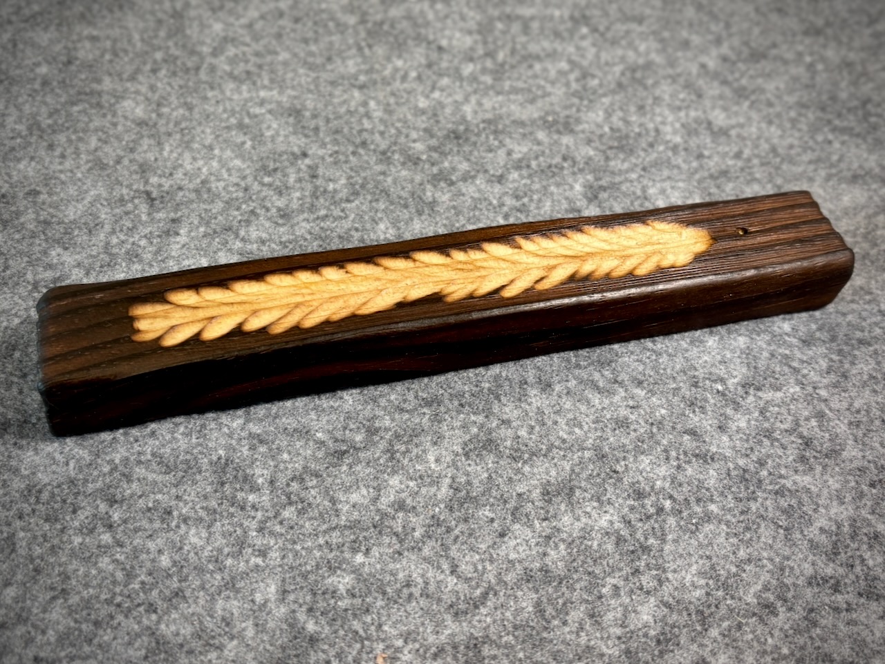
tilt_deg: -46.0
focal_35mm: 26
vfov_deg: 53.1
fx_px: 665
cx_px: 442
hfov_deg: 67.3
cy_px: 332
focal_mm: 5.96
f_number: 1.6
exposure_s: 1/60
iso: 125
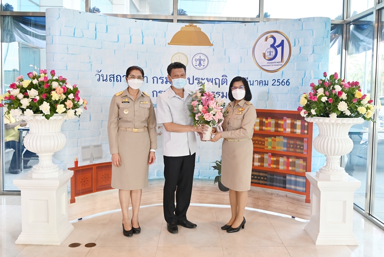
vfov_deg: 46.5
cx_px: 192
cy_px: 128
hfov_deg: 65.4
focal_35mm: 28
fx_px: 299
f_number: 5.6
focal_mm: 28
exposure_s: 1/125
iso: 900
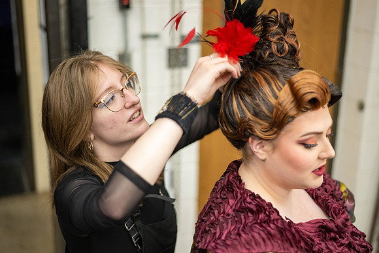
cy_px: 126
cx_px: 190
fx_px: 526
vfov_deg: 27.0
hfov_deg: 39.6
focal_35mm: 50
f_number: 1.8
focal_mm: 50
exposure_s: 1/400
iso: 2000
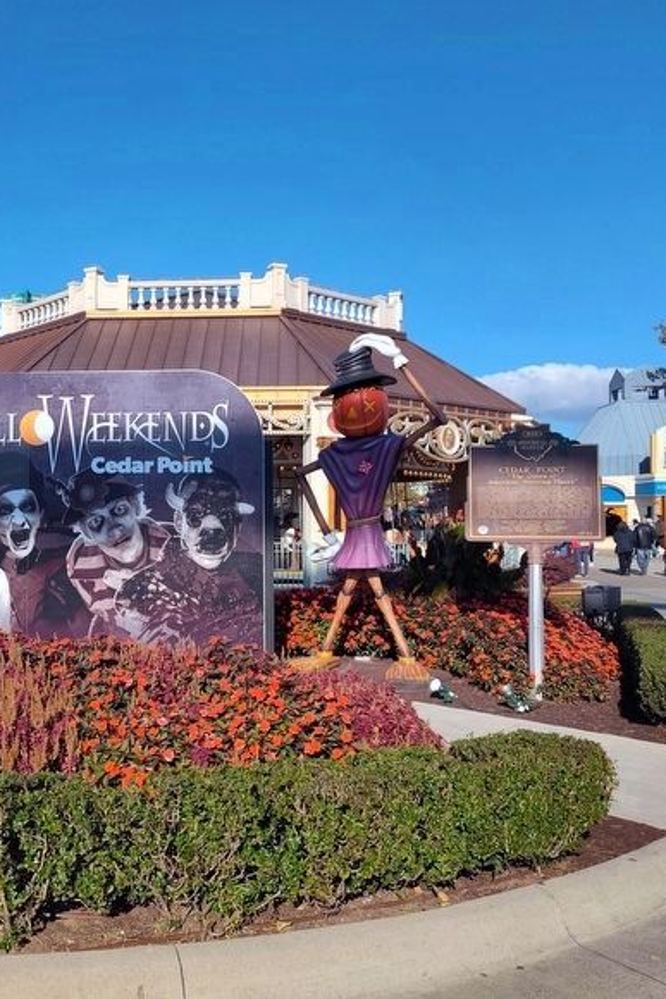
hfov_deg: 39.1
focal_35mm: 33
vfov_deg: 57.2
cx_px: 182
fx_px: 915
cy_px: 486
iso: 100
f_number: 1.8
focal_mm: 5.56
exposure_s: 1/2605
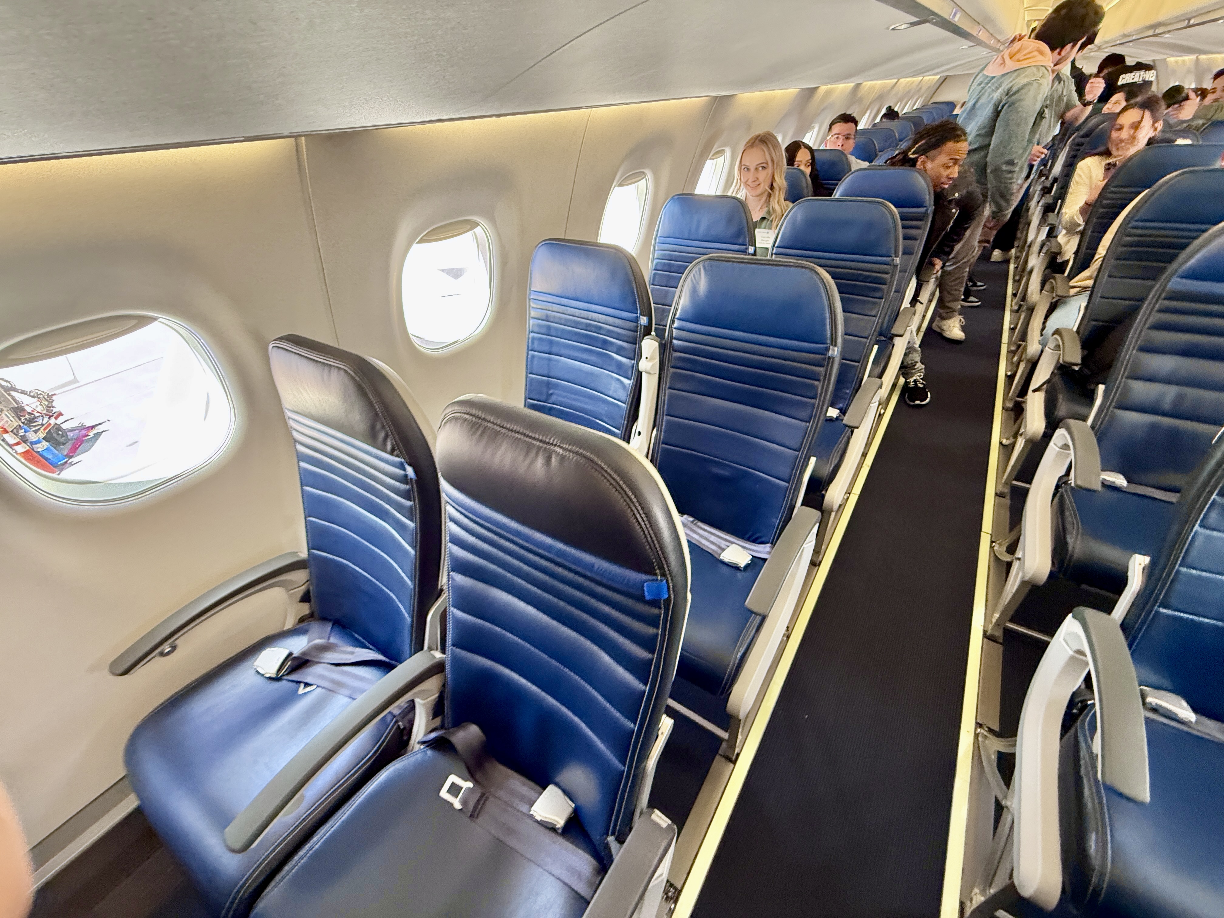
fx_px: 495
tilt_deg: -35.1
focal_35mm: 14
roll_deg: +3.4
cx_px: 612
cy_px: 459
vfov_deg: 85.7
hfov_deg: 102.1
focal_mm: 2.22
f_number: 2.2
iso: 320
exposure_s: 1/69
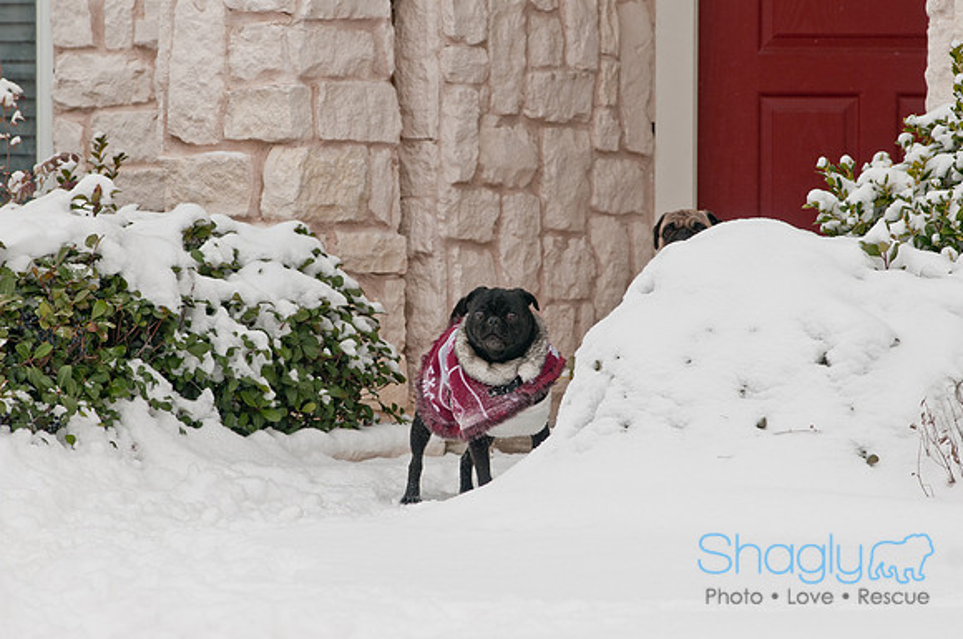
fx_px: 8014
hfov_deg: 6.9
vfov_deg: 4.6
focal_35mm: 300
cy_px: 320
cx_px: 482
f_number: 5.6
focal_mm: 200
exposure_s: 1/1000
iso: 200
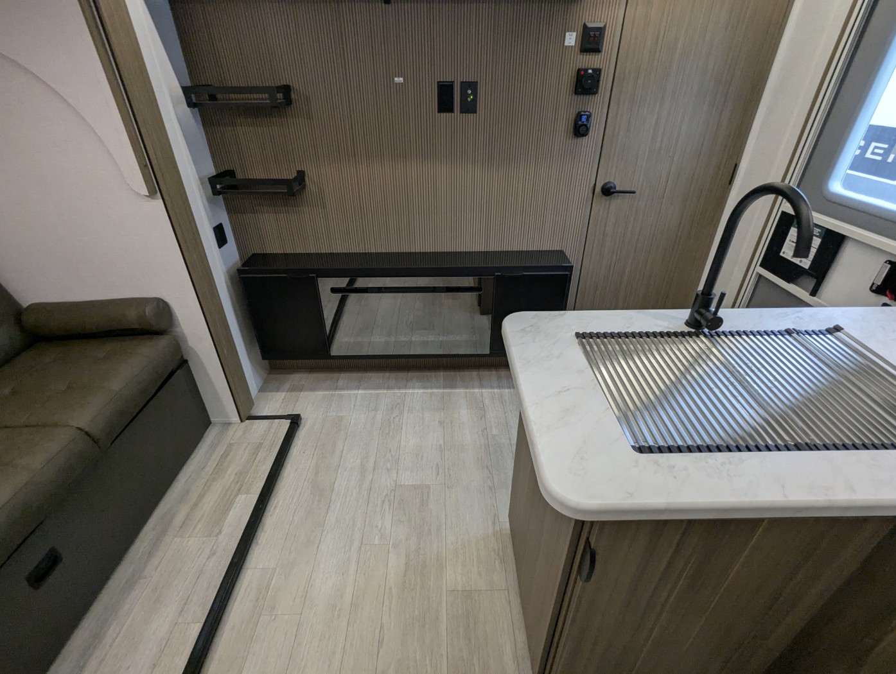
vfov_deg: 78.2
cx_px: 448
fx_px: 415
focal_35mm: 16
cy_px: 337
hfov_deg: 94.4
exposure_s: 1/63.5
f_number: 2.2
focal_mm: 2.35
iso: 234
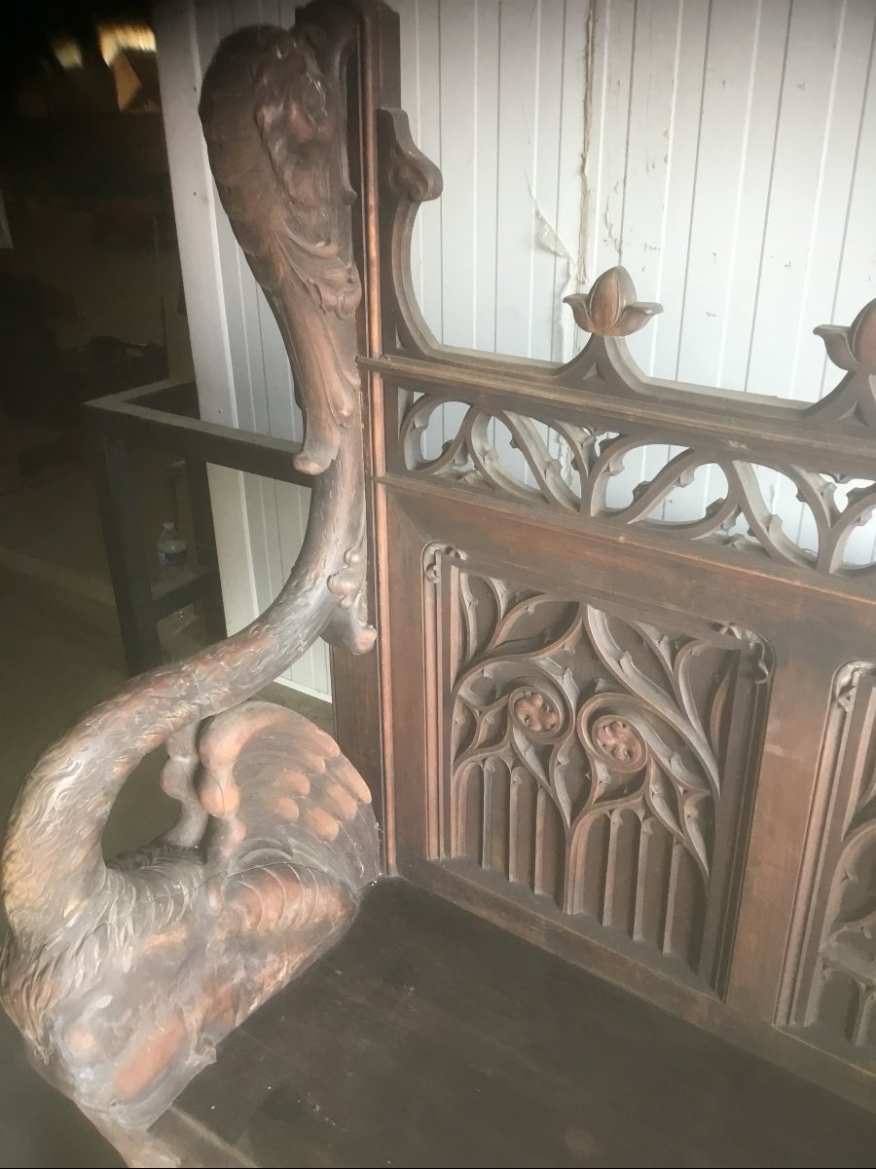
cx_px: 438
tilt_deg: -26.0
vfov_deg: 58.4
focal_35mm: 31
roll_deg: +0.7
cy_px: 584
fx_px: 1046
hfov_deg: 45.4
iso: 80
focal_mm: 3.3
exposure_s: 1/33
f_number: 2.4
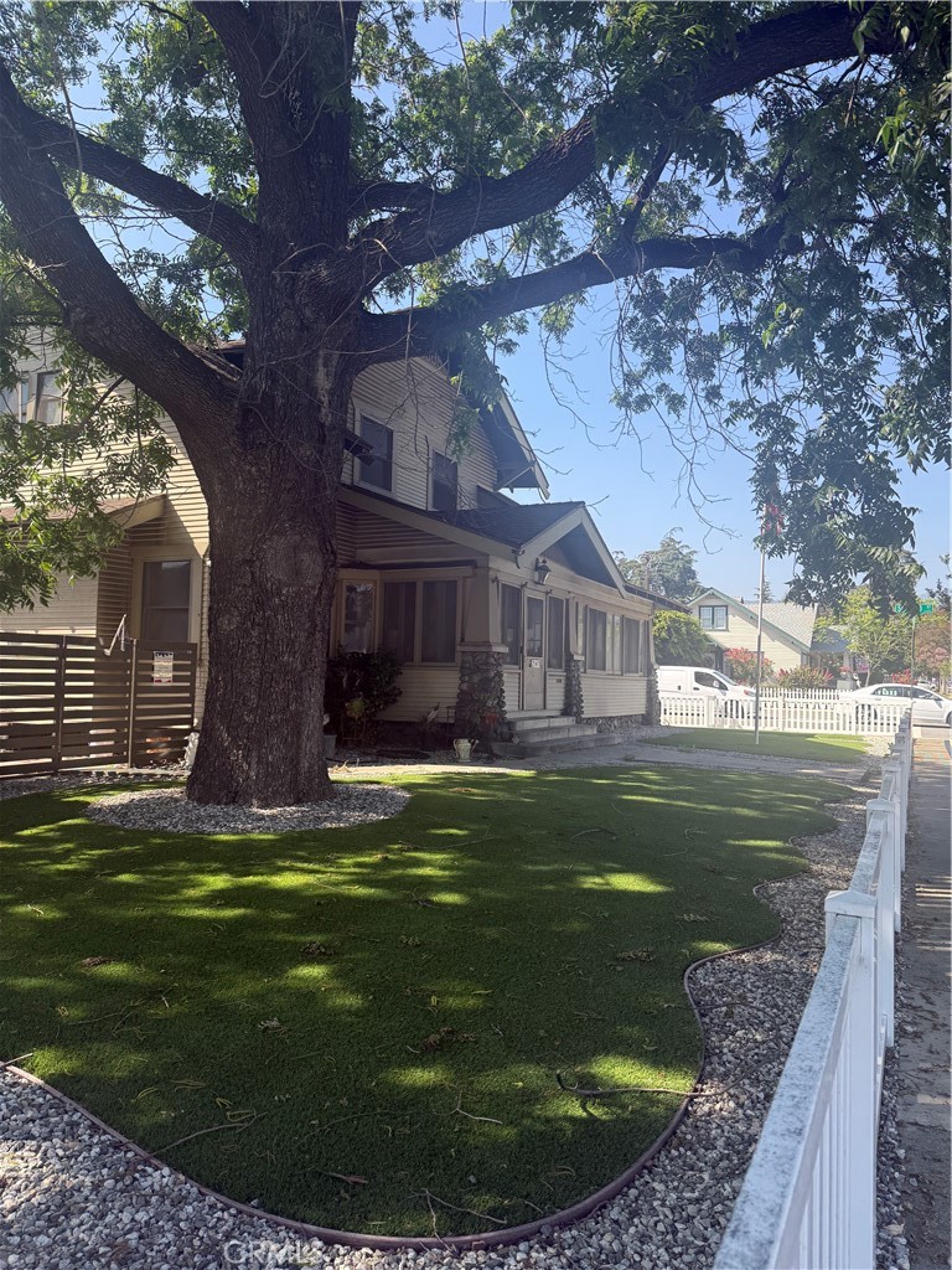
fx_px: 880
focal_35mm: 24
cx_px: 476
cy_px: 635
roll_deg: -0.9
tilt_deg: +2.5
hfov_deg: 56.8
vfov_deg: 71.6
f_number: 1.78
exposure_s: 1/1361
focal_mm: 6.76
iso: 100
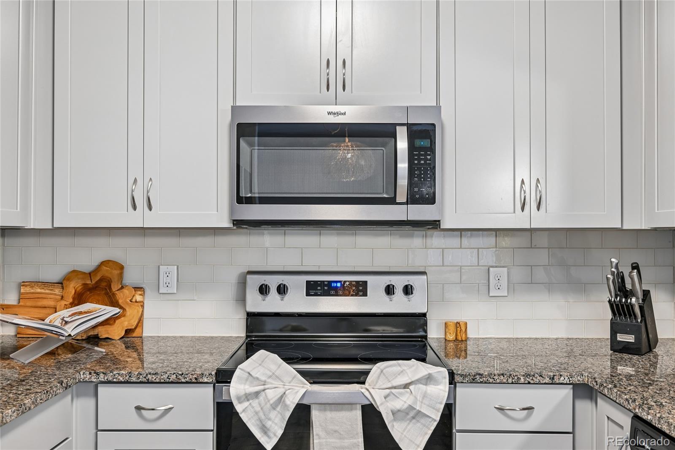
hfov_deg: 61.9
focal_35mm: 30
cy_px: 225
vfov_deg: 43.6
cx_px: 338
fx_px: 562
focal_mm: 30
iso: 400
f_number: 8
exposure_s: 1/2
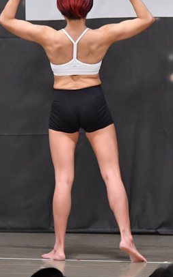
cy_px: 118
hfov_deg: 3.0
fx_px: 3311
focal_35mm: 438
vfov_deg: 4.8
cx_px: 122
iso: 5000
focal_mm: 150
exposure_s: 1/400
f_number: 5.6
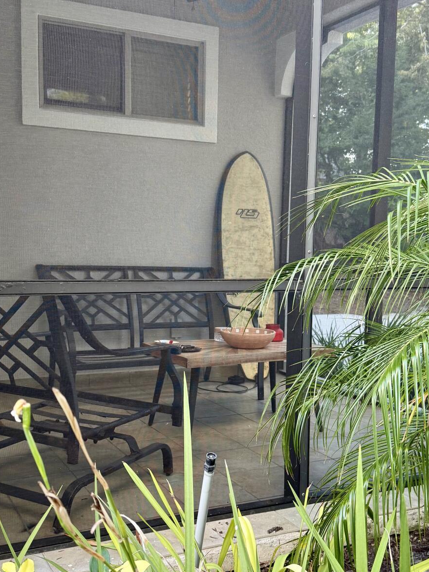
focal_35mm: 41
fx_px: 678
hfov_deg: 35.1
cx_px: 197
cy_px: 307
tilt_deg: -4.1
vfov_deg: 45.7
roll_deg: -1.5
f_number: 1.78
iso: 125
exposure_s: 1/121
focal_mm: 6.76
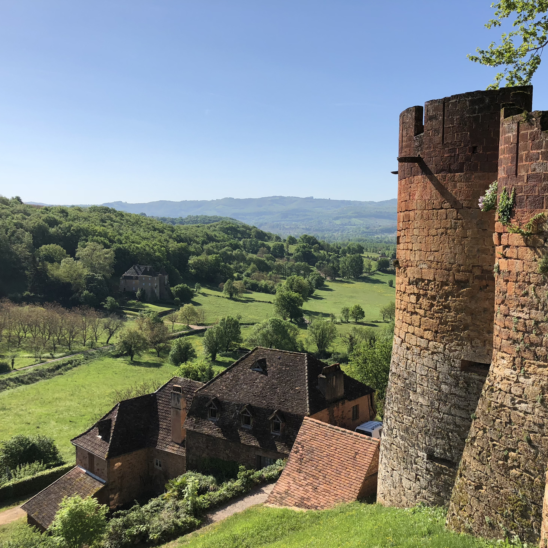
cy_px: 281
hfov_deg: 48.2
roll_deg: +0.2
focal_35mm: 34
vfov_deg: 48.4
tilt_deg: -4.7
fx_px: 609
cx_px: 323
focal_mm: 4
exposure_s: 1/2183
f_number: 1.8
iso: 20
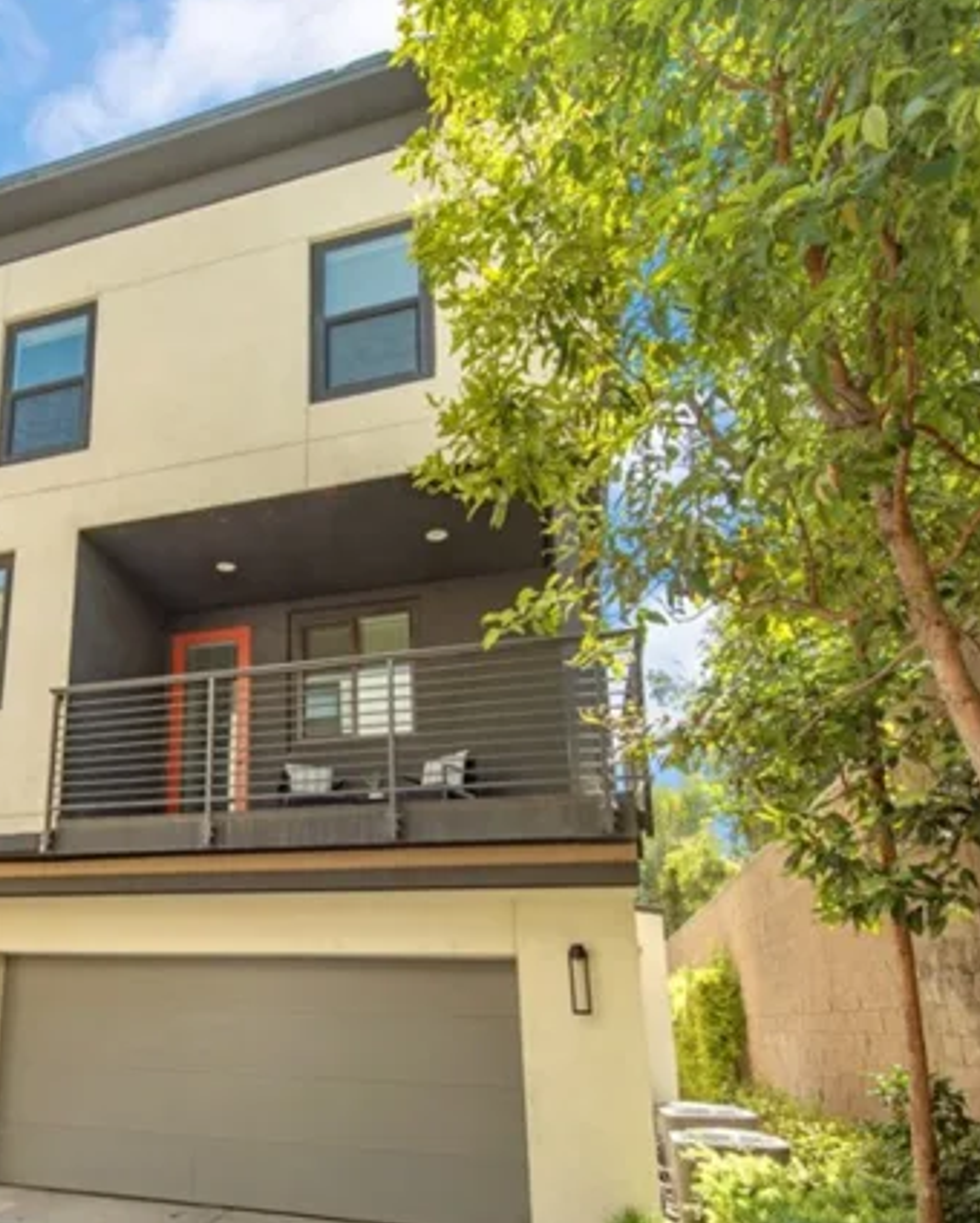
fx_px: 941
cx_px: 199
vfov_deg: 65.0
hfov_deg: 51.6
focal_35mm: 26
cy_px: 764
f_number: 6.3
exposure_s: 1/160
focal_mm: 14
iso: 100
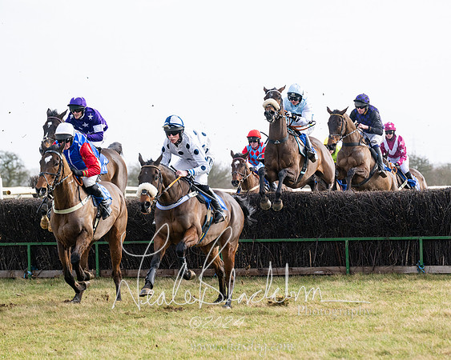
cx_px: 276
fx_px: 2407
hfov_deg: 10.7
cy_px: 181
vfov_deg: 8.6
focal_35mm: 180
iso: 400
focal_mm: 155
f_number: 5
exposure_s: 1/2000
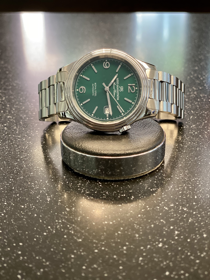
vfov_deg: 36.8
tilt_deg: -25.6
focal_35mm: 52
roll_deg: +1.5
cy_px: 140
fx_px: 421
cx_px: 105
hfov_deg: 28.0
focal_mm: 6
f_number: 2
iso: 250
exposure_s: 1/113
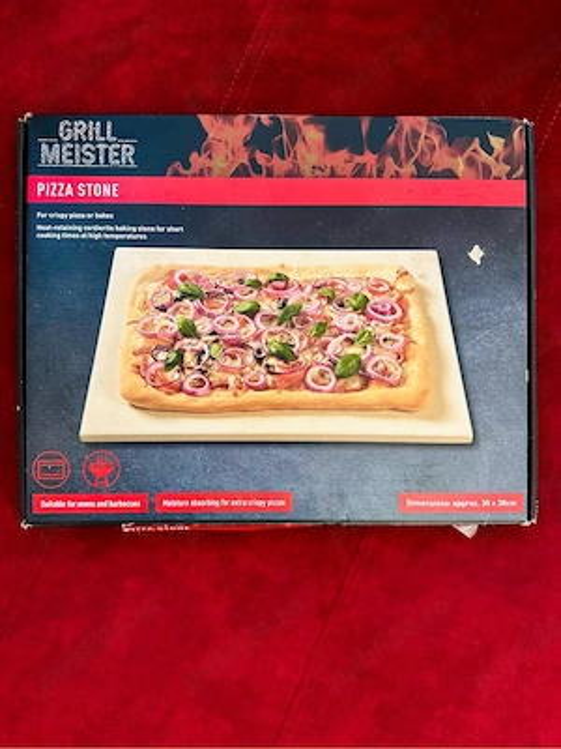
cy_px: 374
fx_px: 519
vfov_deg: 71.6
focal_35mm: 24
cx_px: 280
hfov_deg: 56.8
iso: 200
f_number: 1.78
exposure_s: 1/50
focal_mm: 6.86
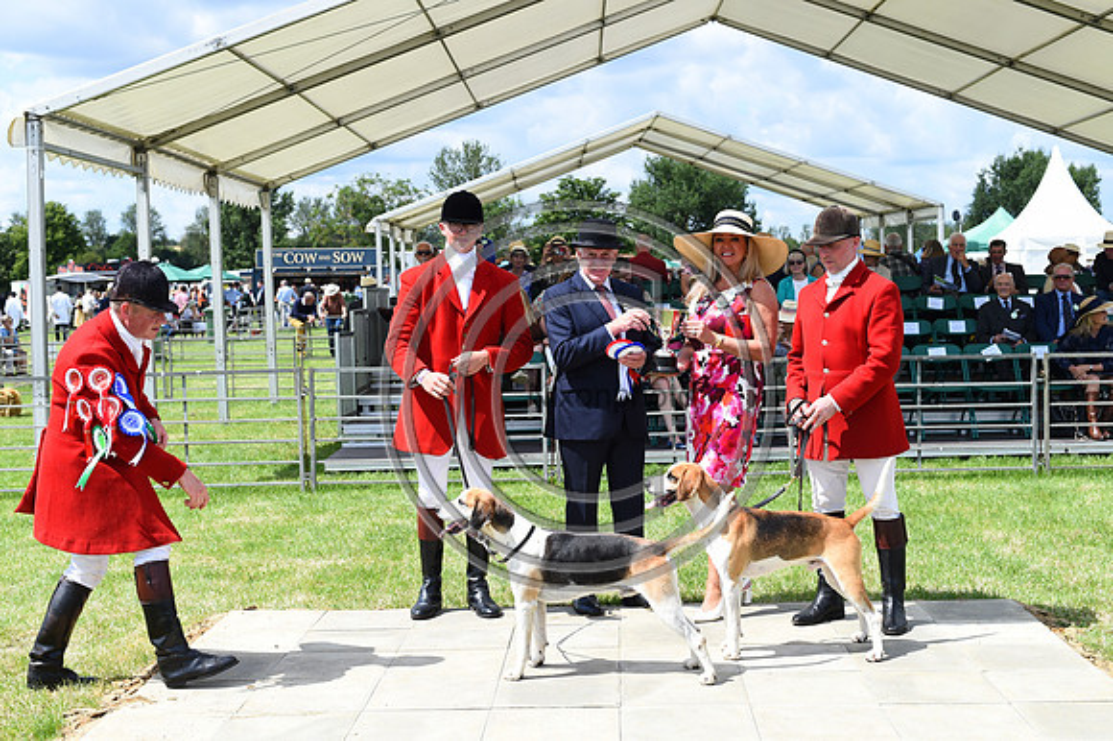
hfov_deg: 39.6
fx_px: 1545
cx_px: 556
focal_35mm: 50
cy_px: 370
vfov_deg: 27.0
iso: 400
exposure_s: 1/1250
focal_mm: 50
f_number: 7.1
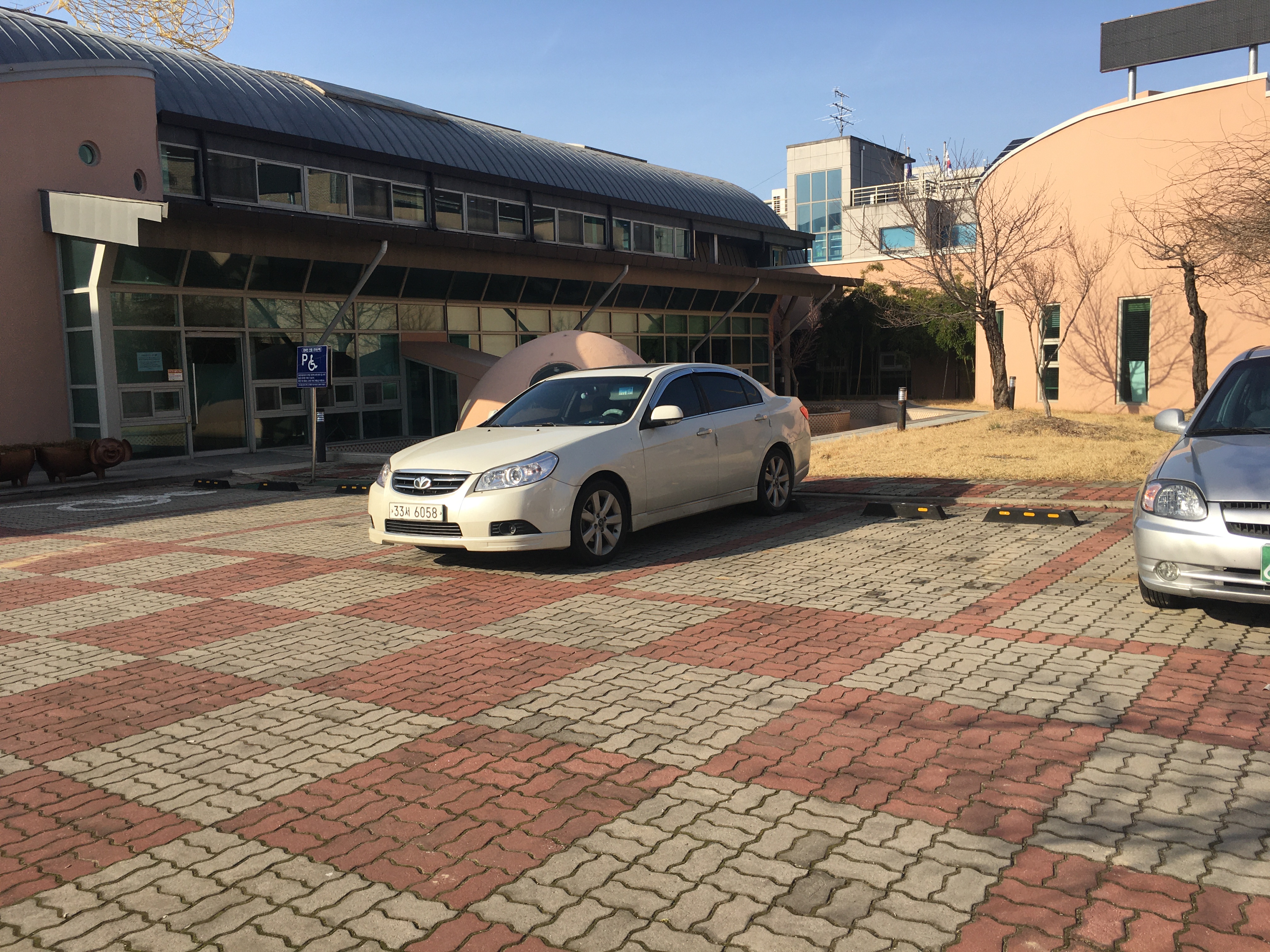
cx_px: 635
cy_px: 476
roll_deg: +1.1
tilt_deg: -5.9
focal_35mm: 29
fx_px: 1064
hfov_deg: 61.7
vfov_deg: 48.2
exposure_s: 1/1183
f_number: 2.2
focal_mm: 4.15
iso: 25
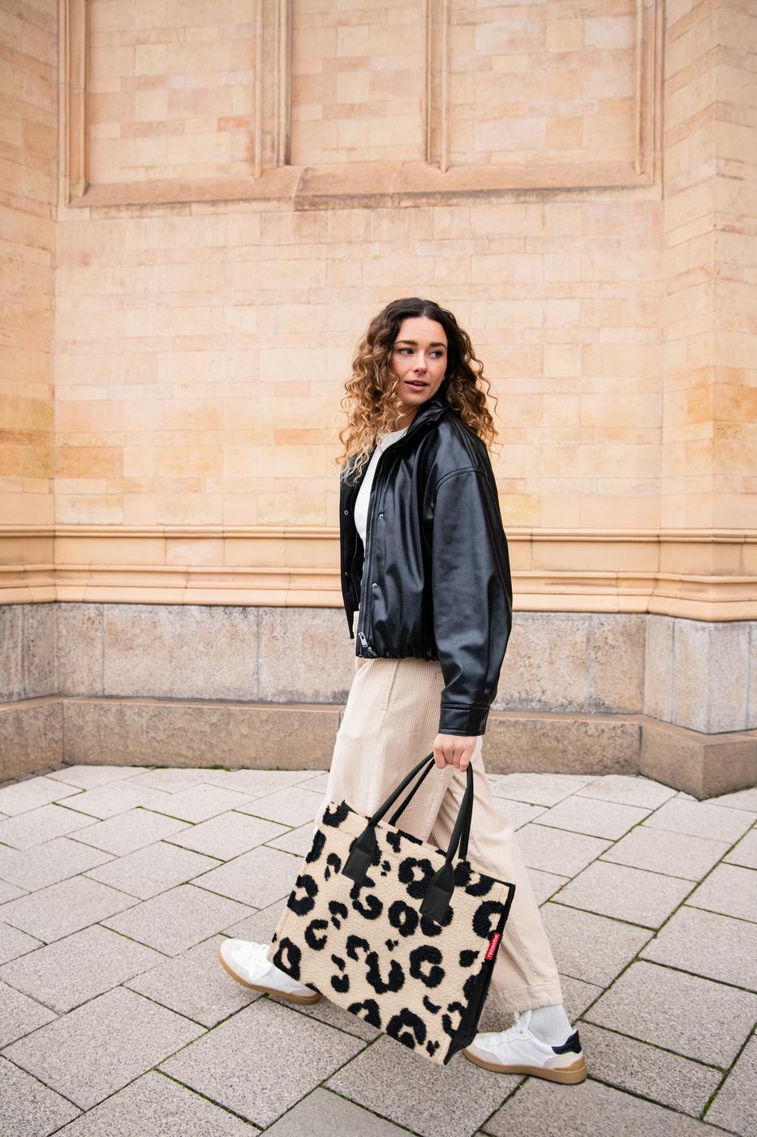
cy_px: 568
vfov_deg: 61.9
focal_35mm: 30
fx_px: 946
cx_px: 378
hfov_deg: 43.6
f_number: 4
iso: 1600
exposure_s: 1/400
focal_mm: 30
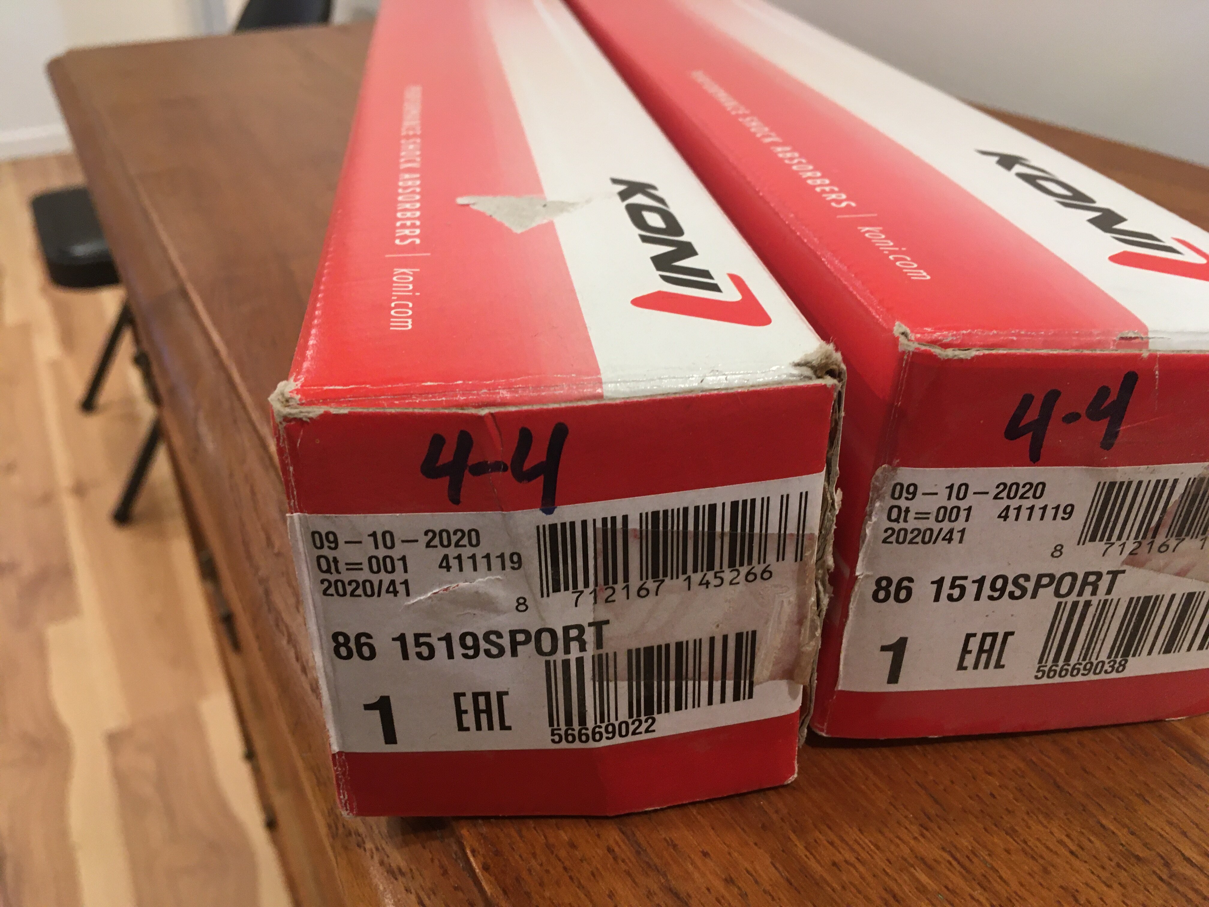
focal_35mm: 29
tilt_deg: -29.1
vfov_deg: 48.2
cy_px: 454
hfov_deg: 61.7
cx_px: 604
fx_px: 1013
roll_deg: +0.4
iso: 80
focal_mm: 4.15
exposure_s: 1/30
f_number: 2.2
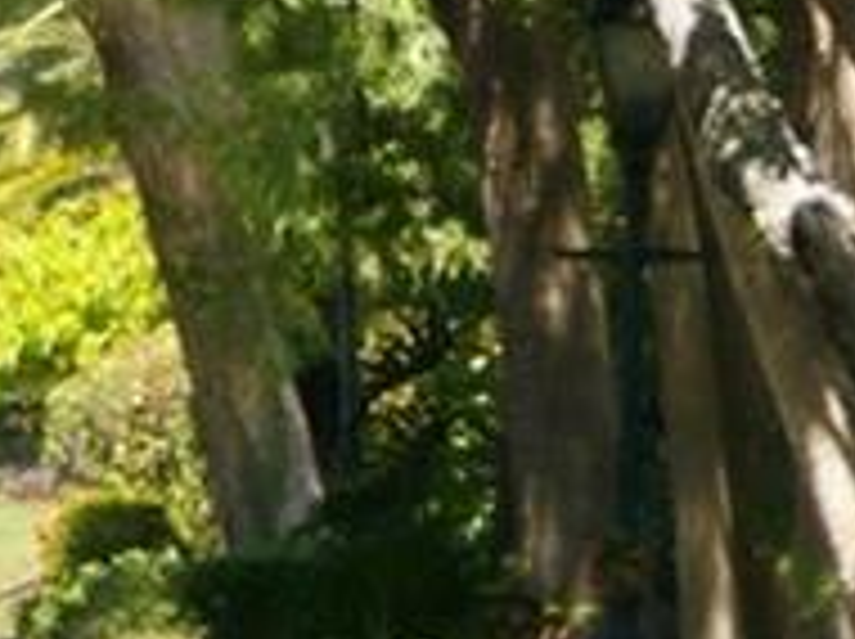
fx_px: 40012
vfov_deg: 0.9
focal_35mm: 1622
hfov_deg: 1.2
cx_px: -477
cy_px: 459
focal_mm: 200
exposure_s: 1/1250
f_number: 5.6
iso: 640
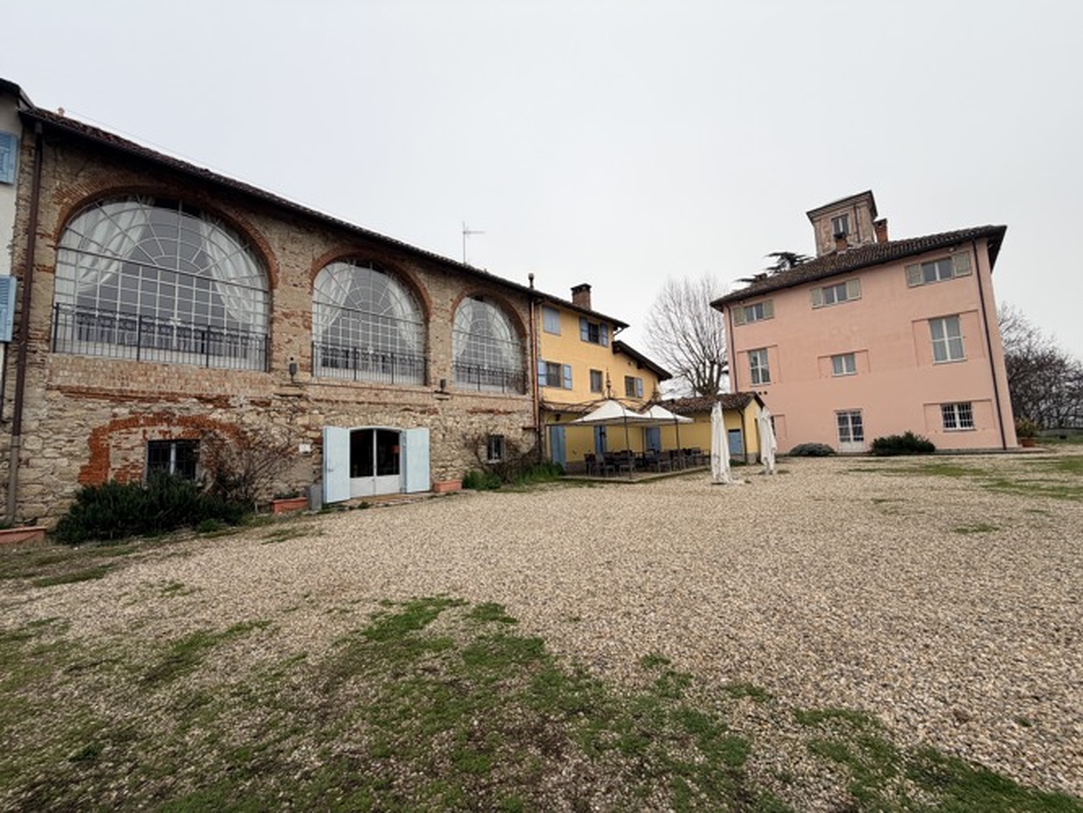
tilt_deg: +5.9
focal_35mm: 14
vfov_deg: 85.7
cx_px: 542
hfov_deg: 102.0
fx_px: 438
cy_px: 406
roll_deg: +2.5
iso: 50
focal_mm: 2.22
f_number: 2.2
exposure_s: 1/308
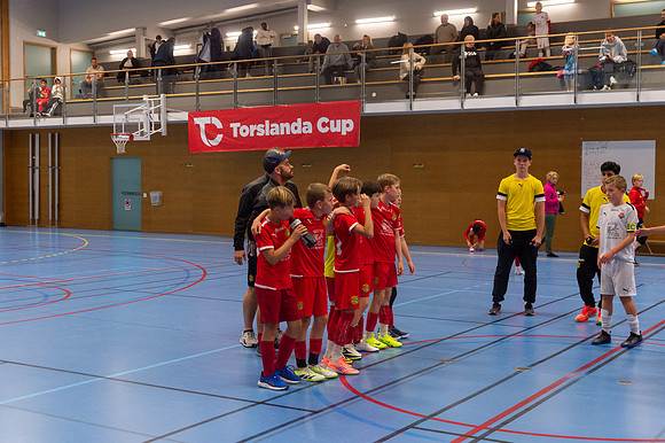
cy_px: 222
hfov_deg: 41.1
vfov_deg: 28.0
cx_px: 332
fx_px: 886
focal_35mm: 48
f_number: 3.5
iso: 4500
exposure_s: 1/400
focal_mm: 48
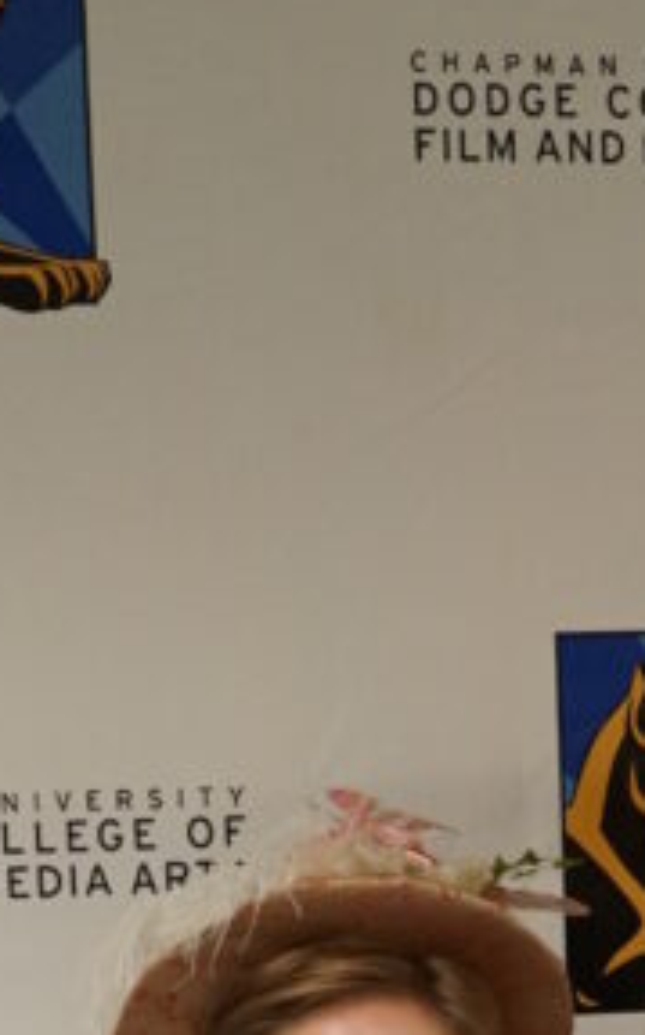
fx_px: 3690
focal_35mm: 131
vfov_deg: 14.9
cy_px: 1511
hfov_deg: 10.0
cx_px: 544
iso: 3200
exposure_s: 1/160
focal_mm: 36
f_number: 4
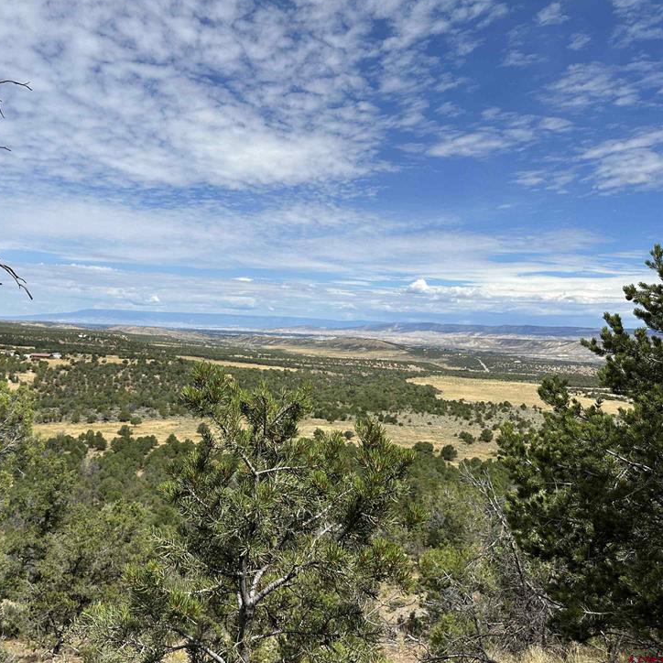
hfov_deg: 52.4
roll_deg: -2.7
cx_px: 195
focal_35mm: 30
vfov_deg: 54.0
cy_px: 312
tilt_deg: -1.1
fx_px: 650
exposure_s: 1/7576
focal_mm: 6.86
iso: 80
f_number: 1.78
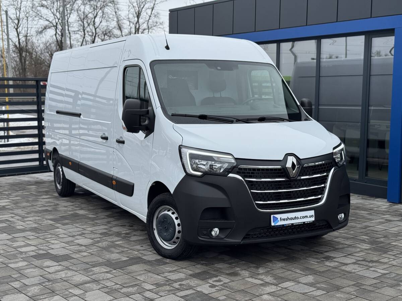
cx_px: 201
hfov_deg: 39.7
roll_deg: +0.0
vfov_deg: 30.3
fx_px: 557
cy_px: 150
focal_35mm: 48
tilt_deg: -6.6
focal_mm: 6.76
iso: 64
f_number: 1.78
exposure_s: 1/1923
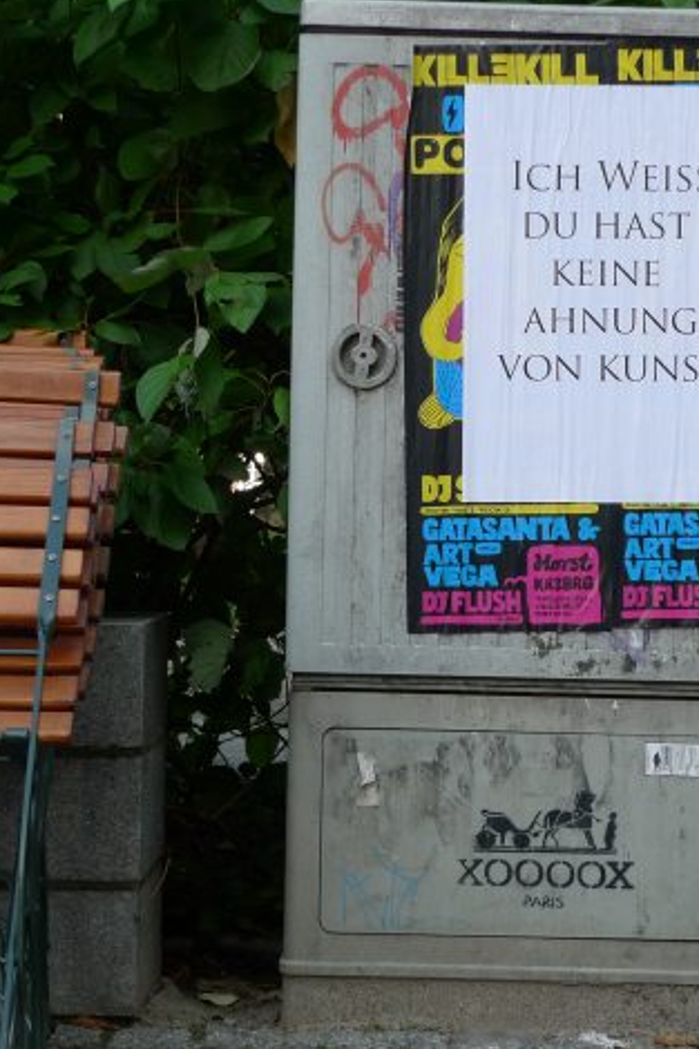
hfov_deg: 15.3
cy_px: 510
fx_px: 2594
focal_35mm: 89
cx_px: 558
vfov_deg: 22.9
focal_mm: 12.8
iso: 80
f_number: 2.8
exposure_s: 1/160
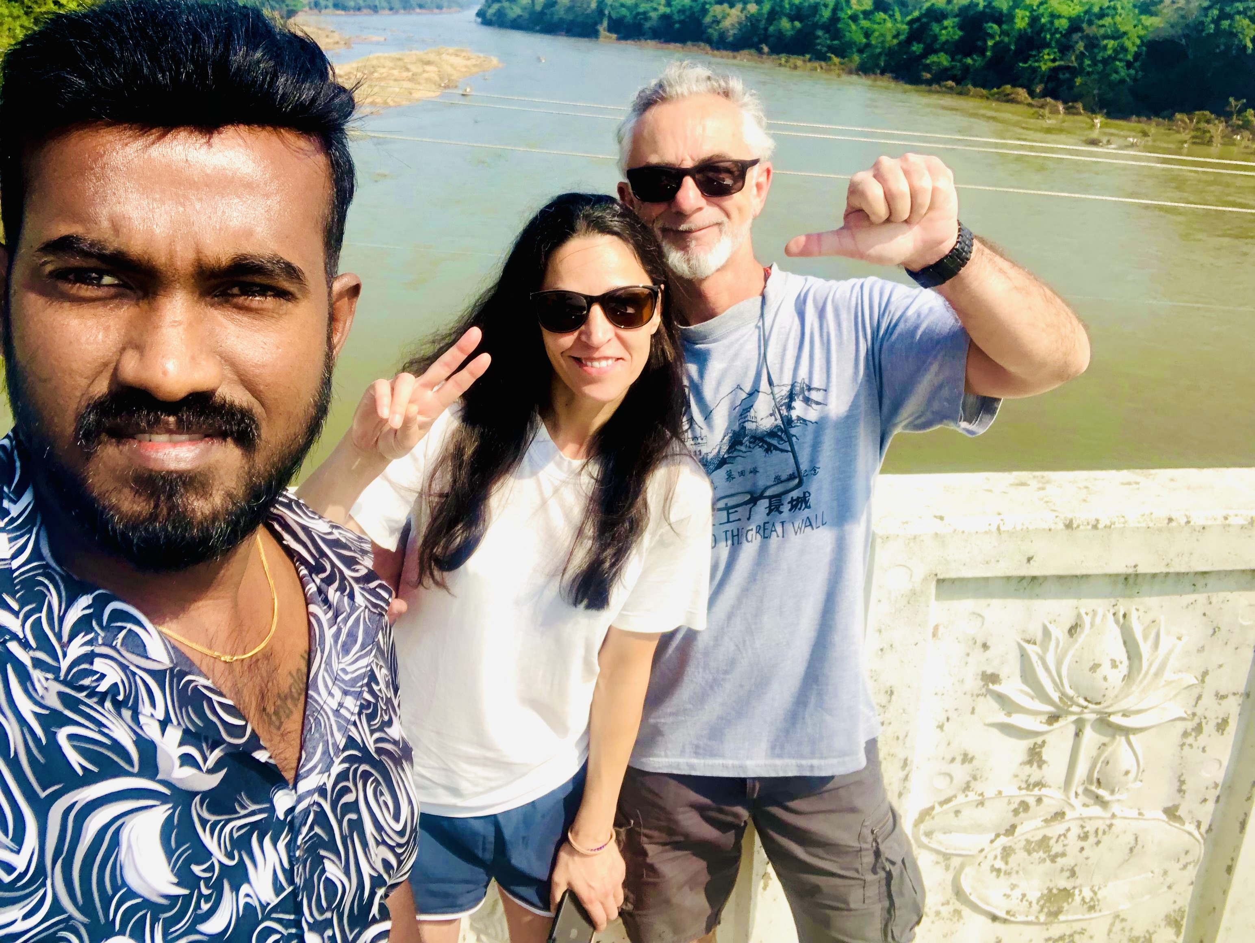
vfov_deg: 44.2
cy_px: 472
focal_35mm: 32
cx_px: 628
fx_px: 1161
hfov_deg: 56.8
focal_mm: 2.87
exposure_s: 1/722
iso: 20
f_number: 2.2
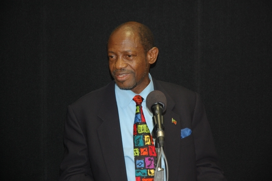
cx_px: 136
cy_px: 90
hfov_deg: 19.5
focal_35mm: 105
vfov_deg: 13.0
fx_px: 793
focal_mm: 70
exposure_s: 1/60
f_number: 4.5
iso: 400
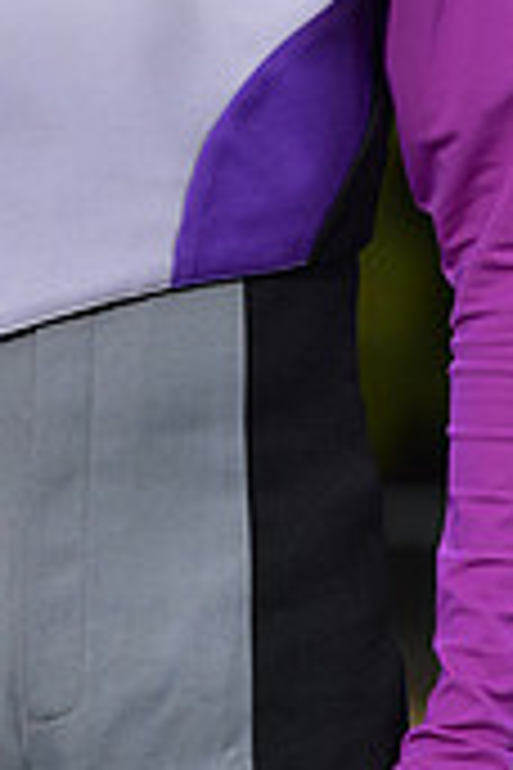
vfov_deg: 3.5
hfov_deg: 2.3
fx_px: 12674
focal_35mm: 593
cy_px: -185
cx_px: 7
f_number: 5
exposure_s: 1/200
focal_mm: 175
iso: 500
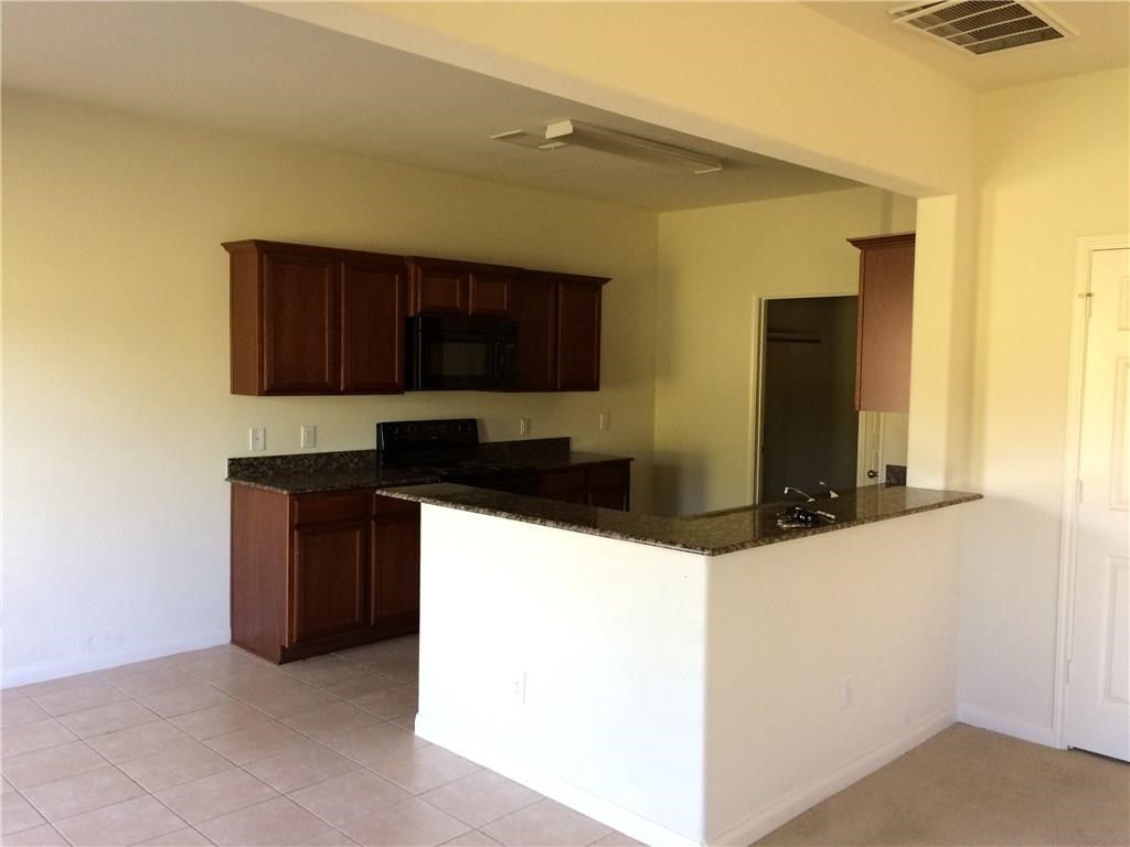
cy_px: 424
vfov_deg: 48.2
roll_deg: -0.8
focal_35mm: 29
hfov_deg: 61.7
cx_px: 565
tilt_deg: -5.0
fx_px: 947
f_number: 2.2
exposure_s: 1/30
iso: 80
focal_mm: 4.15
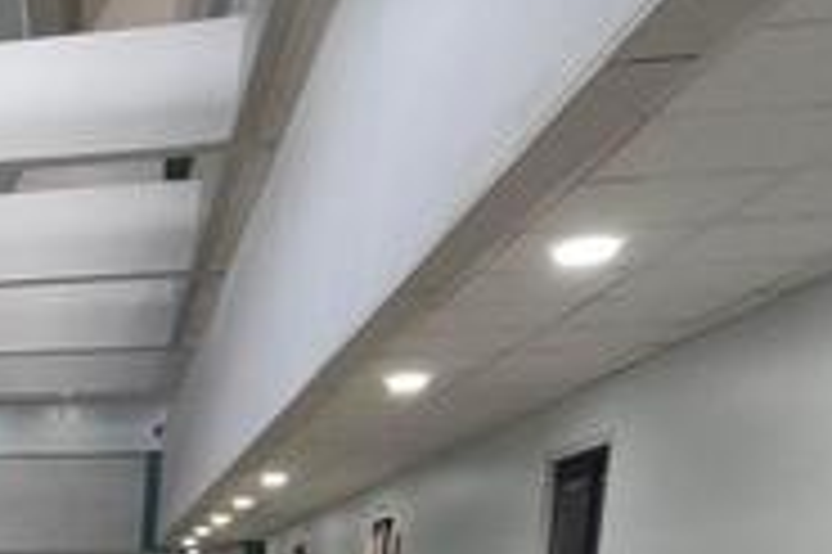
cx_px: -340
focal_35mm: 54
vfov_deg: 21.8
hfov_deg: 28.0
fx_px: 1247
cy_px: 775
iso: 320
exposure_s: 1/50
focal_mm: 1.65
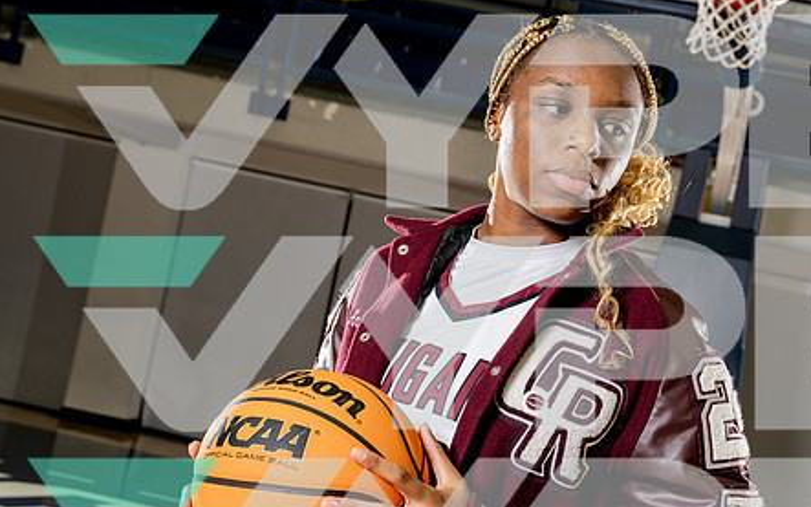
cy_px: 334
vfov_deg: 19.1
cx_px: 500
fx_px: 1503
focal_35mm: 68
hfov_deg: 30.1
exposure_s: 1/250
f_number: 8
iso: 640
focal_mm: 51
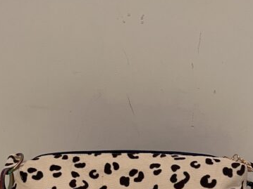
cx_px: 112
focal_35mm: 58
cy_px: 239
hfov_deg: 33.2
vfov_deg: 22.8
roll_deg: +1.2
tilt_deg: -31.9
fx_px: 424
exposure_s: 1/50
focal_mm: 5.1
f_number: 1.6
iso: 250
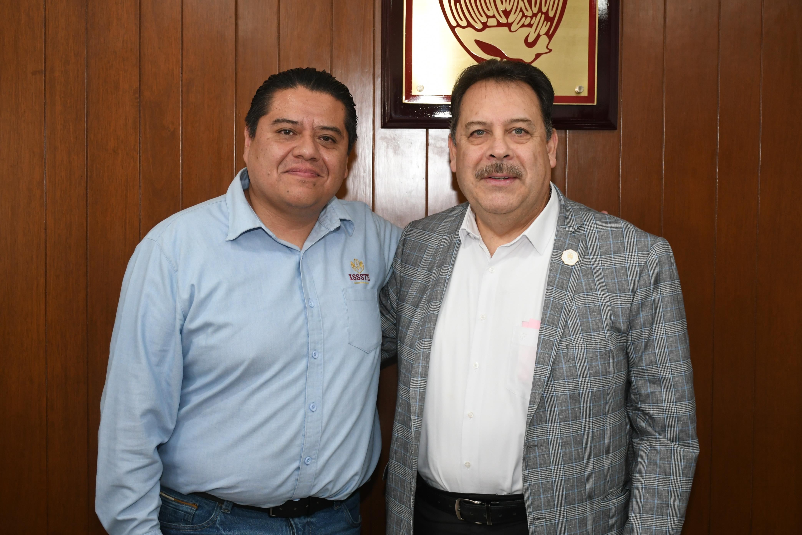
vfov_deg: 23.8
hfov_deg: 35.1
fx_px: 1270
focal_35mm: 57
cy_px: 268
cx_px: 401
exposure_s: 1/100
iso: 1250
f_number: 4.2
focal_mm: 38
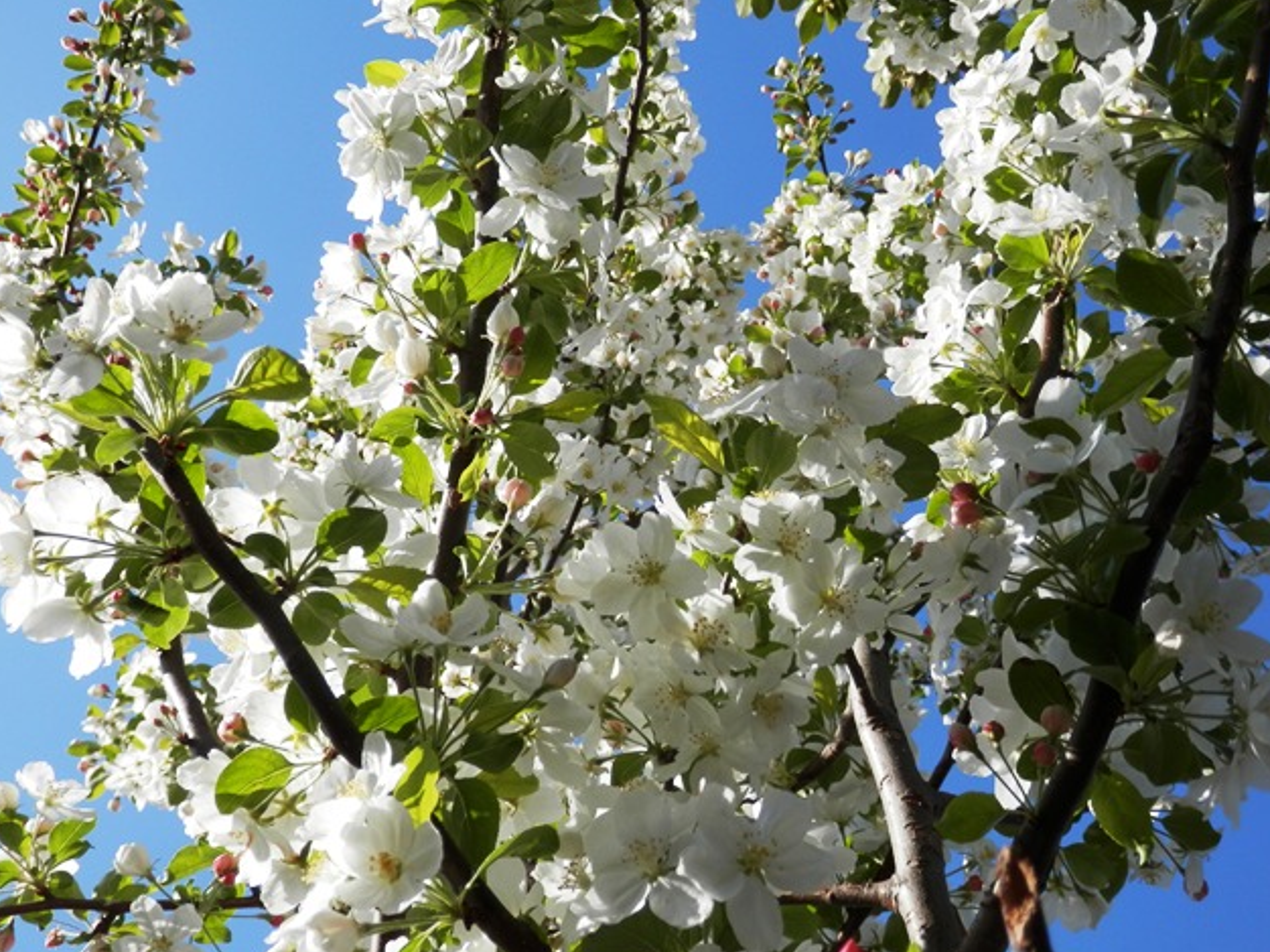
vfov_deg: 37.7
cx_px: 642
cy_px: 475
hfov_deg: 49.0
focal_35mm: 38
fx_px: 1394
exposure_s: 1/800
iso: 80
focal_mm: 6.6
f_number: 3.6
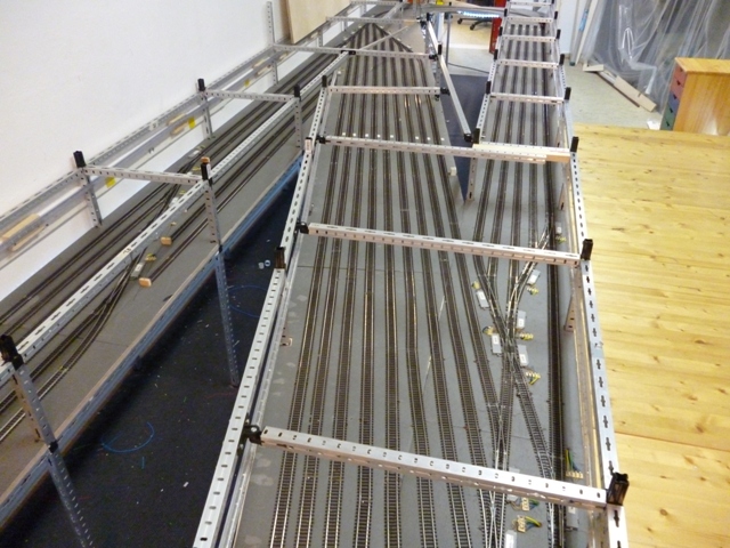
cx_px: 365
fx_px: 590
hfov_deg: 63.4
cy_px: 274
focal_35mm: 28
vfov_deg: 49.7
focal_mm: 5
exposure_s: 1/30
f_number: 3.1
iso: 800
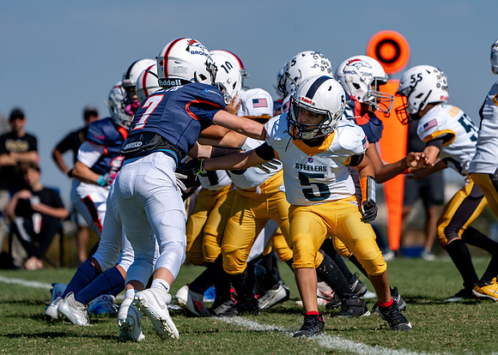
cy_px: 162
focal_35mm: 361
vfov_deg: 4.0
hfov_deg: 5.6
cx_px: 291
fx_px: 5103
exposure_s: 1/1600
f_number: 5.6
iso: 100
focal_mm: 309
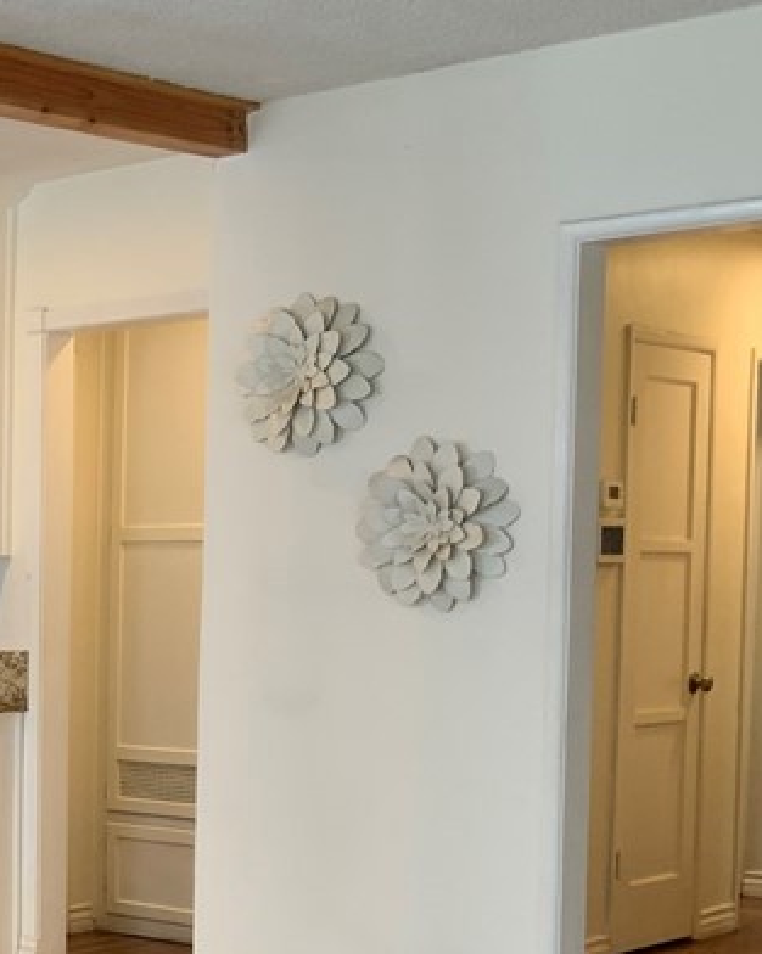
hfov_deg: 18.5
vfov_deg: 25.4
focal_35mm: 74
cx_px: -355
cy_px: 740
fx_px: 2089
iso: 50
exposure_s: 1/60
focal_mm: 3
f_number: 1.8
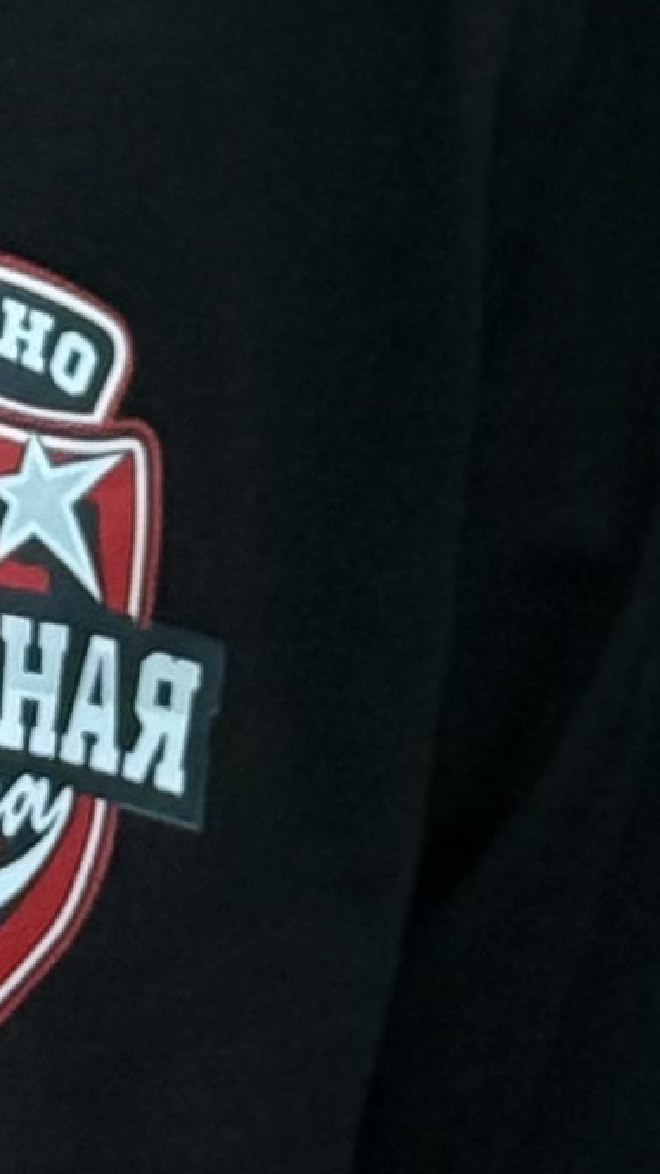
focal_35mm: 311
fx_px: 9683
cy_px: -369
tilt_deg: -7.6
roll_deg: -0.8
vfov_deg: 6.9
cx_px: -1244
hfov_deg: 3.8
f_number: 1.78
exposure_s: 1/50
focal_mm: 6.76
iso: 160
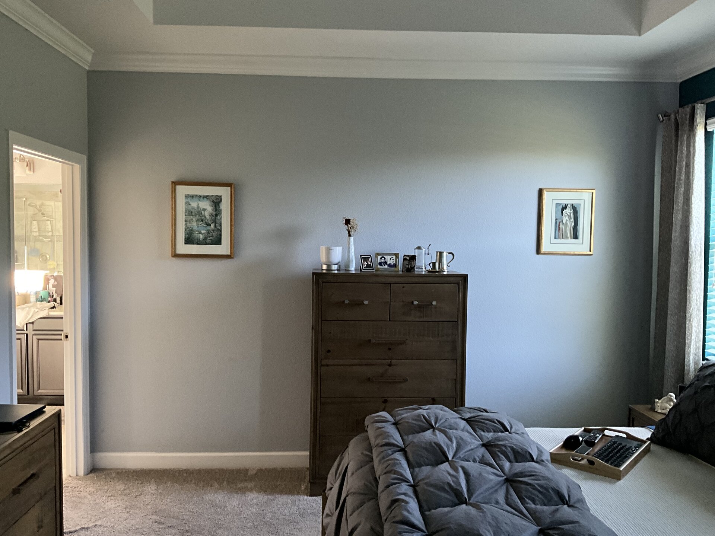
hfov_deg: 61.7
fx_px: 599
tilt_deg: -2.9
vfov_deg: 48.2
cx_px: 358
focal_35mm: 29
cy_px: 268
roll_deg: -0.8
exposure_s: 1/60
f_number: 1.8
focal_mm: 3
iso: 200
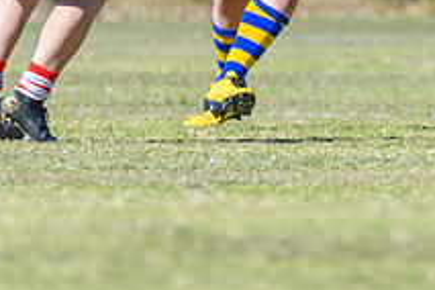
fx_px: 29578
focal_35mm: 2448
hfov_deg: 0.8
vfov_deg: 0.6
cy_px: -56
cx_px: 410
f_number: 8
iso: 800
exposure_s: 1/1600
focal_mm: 600
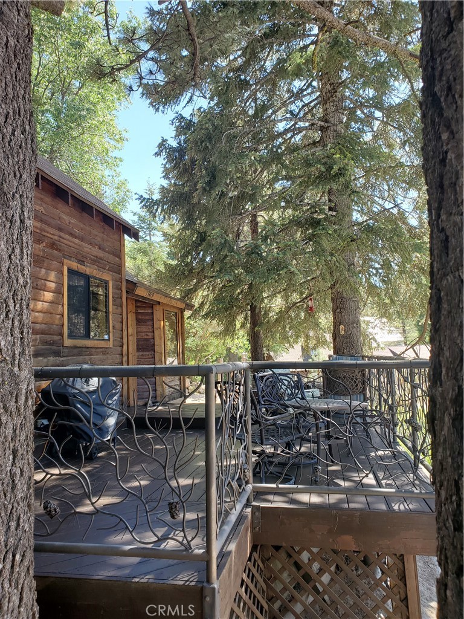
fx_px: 465
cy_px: 310
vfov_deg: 67.3
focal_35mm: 26
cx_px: 232
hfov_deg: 53.1
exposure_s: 1/183
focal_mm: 4.3
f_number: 2.4
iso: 50
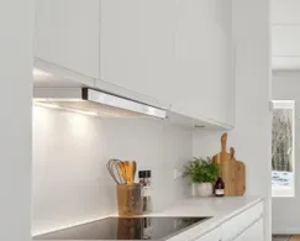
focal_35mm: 43
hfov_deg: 35.5
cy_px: 163
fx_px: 379
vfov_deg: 34.9
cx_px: 346
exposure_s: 1/13
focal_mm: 11.5
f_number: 8
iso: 200
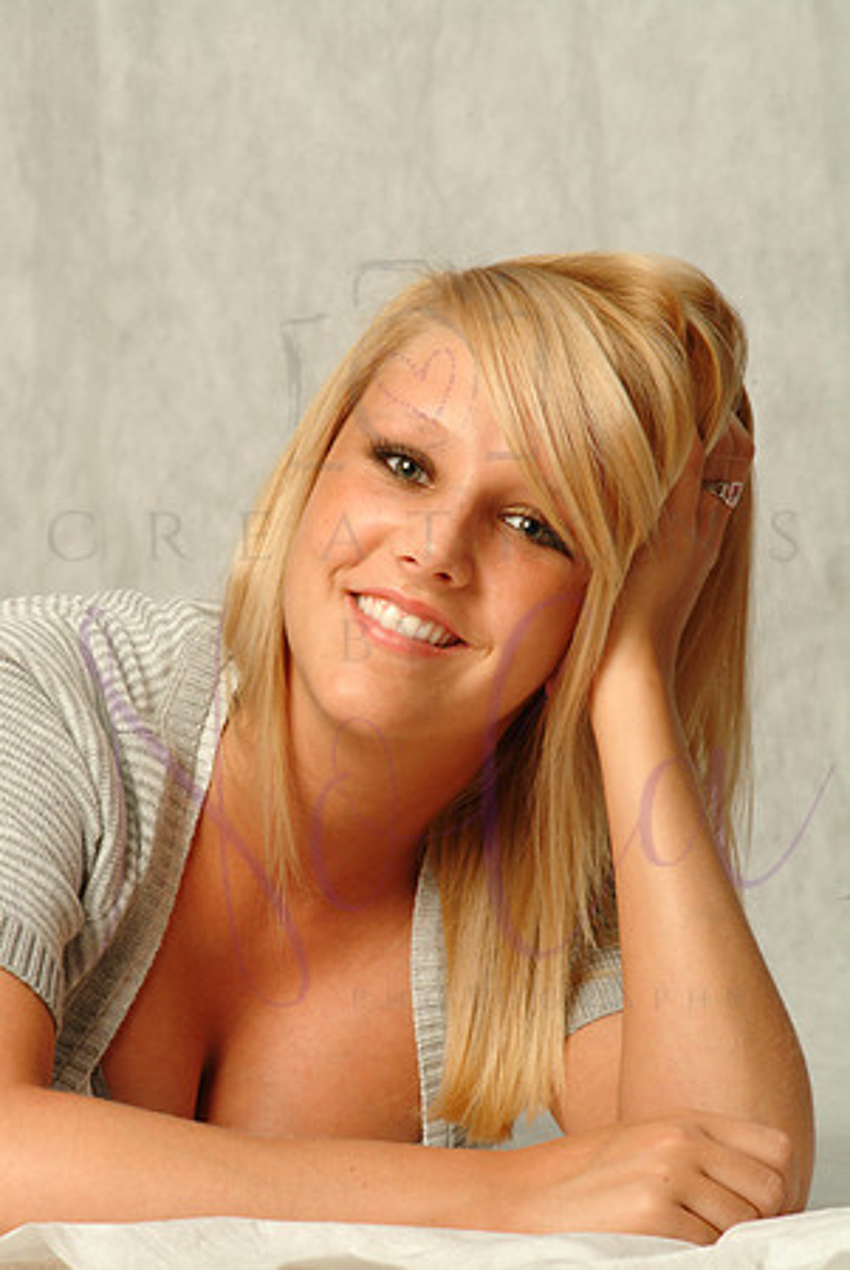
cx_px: 425
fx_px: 8904
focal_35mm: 252
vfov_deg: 8.2
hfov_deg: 5.5
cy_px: 635
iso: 400
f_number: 11
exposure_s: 1/125
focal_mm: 168
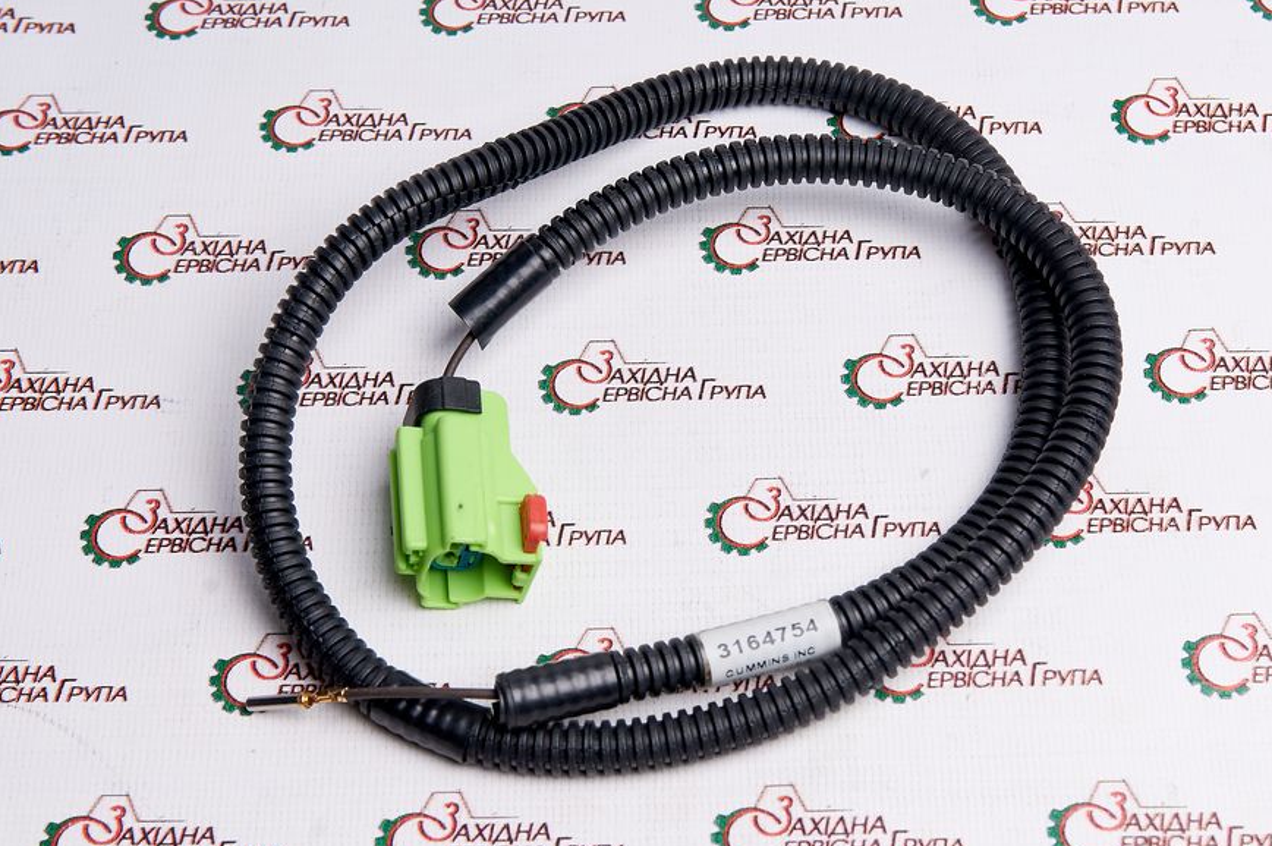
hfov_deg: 25.5
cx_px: 676
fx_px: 2809
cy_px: 403
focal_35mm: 80
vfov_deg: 17.1
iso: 200
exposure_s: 1/160
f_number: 13
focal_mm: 45
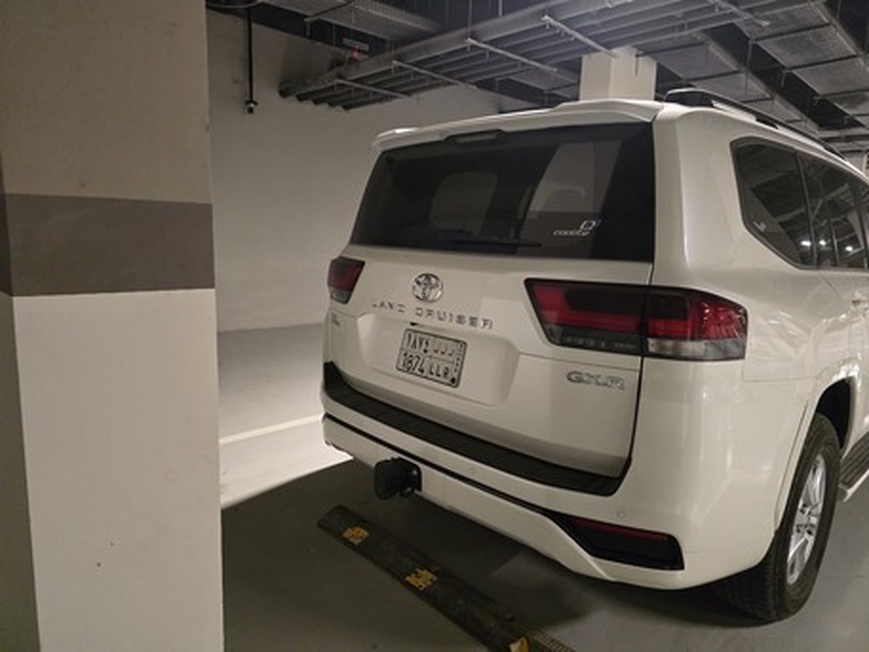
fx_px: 578
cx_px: 434
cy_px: 326
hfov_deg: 73.9
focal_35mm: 23
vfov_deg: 58.9
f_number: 1.7
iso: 2000
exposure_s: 1/100
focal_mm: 6.3
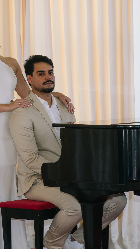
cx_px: 40
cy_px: 136
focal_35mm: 160
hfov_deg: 7.6
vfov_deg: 13.4
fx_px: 1056
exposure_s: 1/200
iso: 400
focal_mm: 85
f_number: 3.2
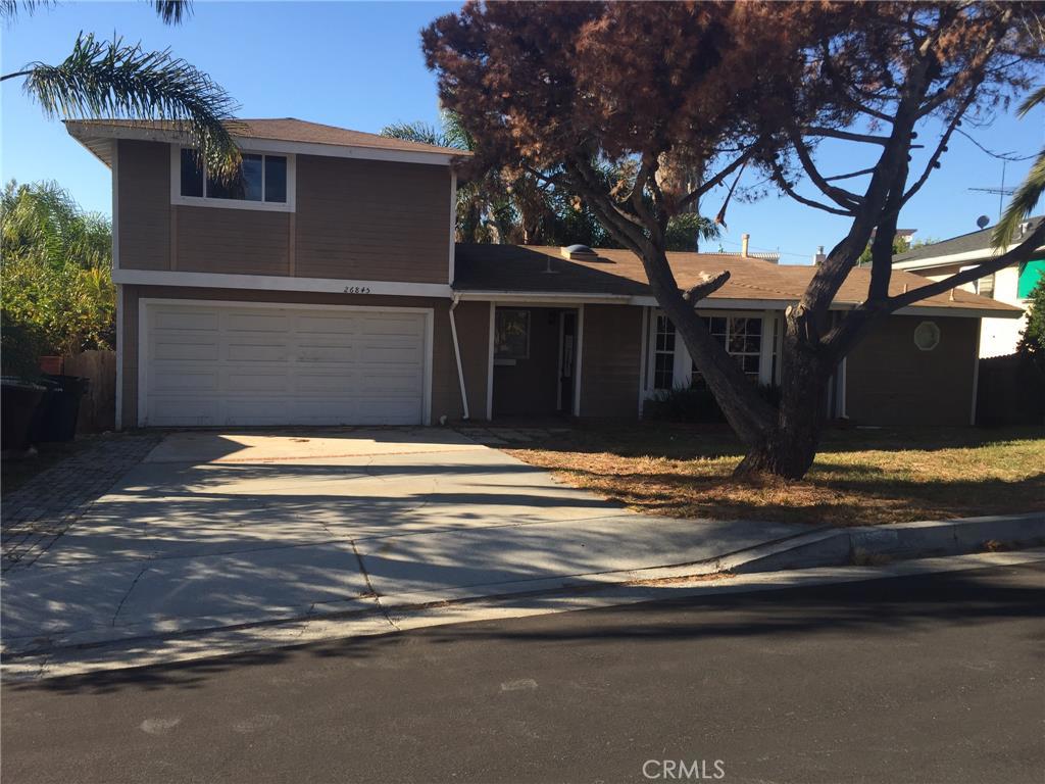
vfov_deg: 48.2
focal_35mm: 29
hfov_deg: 61.7
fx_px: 875
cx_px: 522
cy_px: 392
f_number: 2.2
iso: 32
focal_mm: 4.15
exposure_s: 1/942
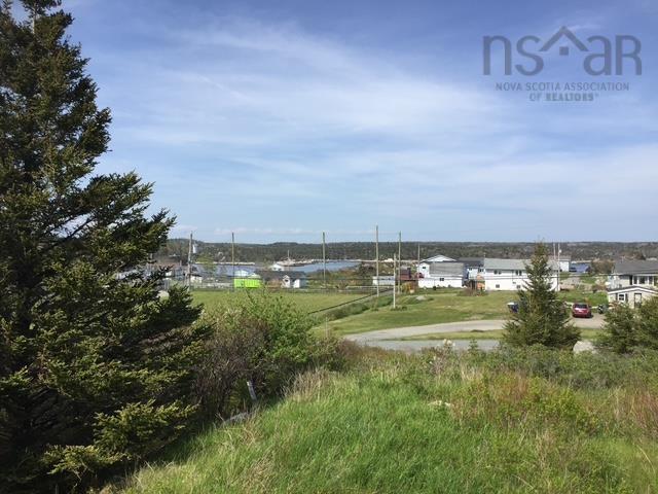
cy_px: 247
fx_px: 551
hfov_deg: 61.7
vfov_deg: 48.2
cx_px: 329
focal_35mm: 29
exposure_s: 1/1721
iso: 32
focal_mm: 4.15
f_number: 2.2
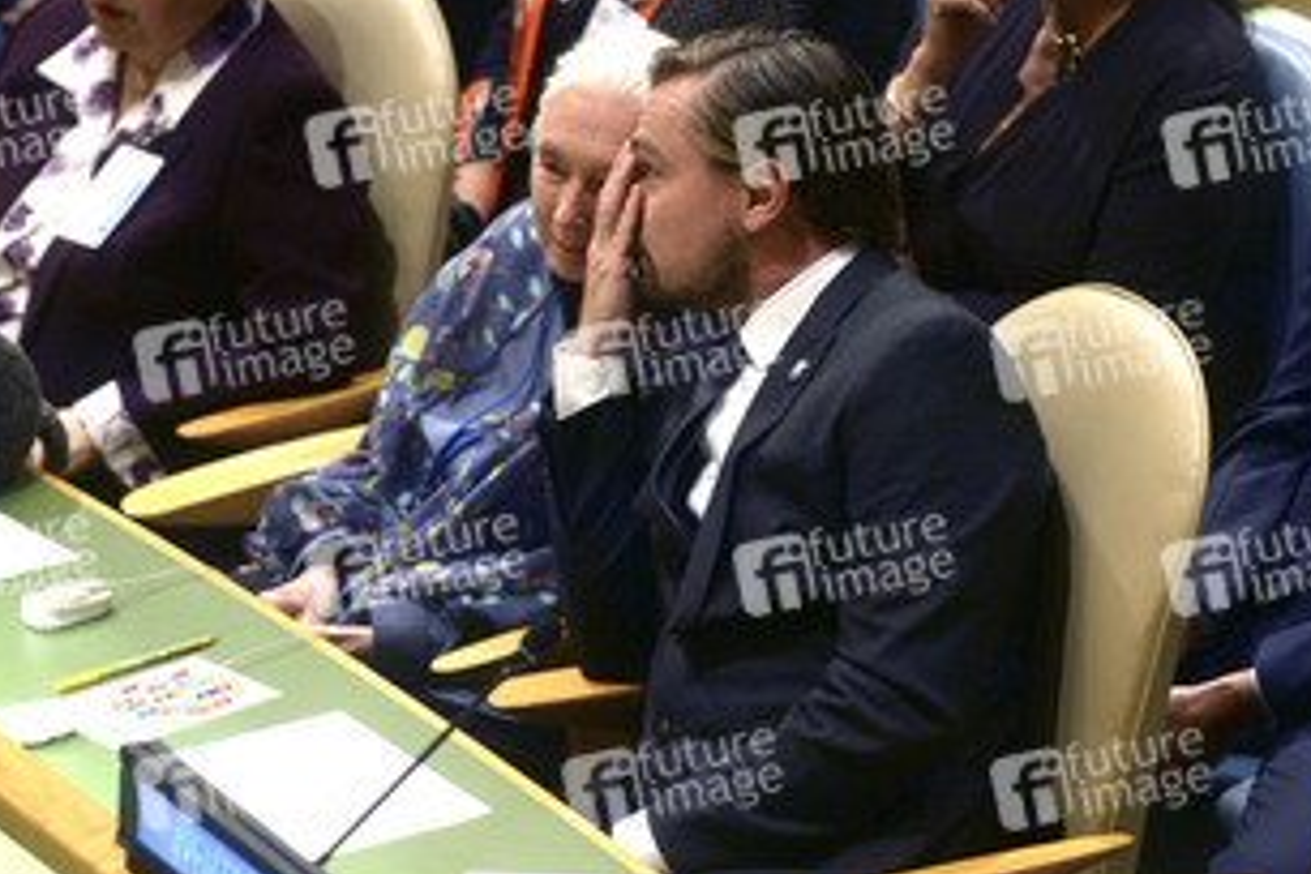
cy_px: 458
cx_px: 728
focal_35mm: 265
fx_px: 9650
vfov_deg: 5.2
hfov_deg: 7.8
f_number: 2.8
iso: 1600
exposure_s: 1/200
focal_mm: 180
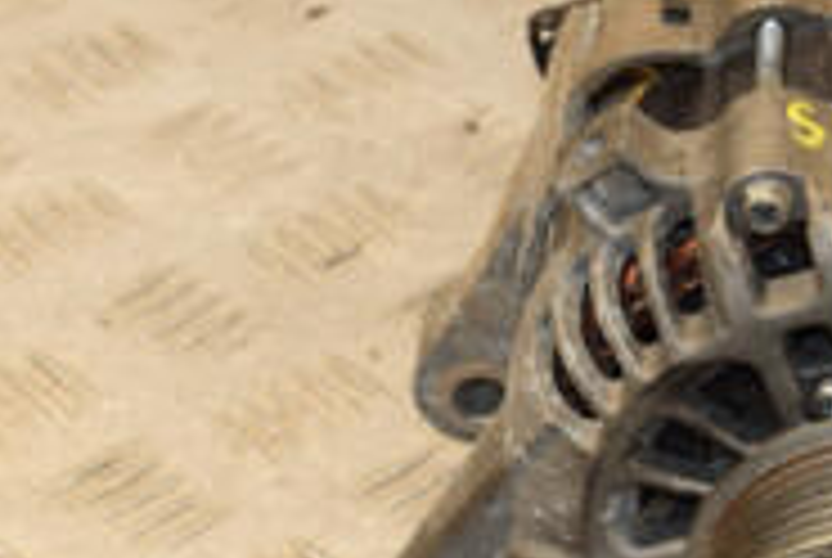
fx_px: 4722
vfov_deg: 6.8
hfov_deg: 10.0
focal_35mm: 204
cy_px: 248
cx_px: 769
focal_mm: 42
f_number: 7.1
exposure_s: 1/200
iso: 800
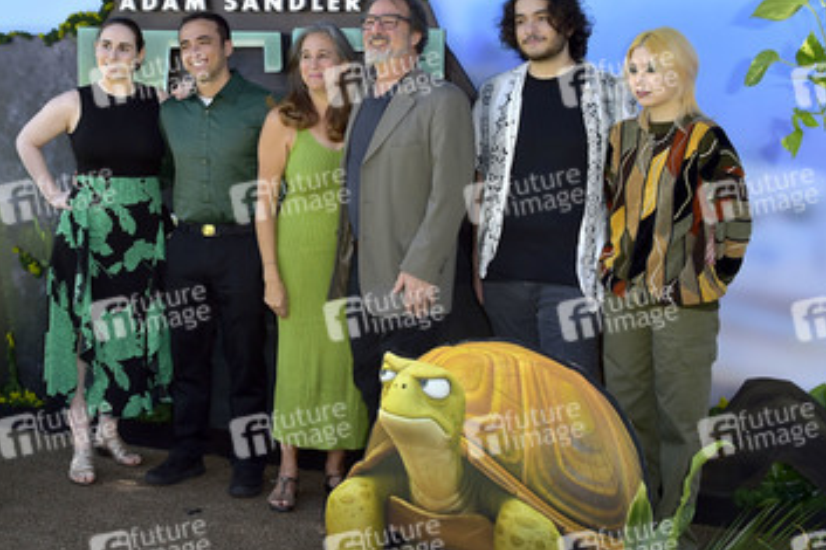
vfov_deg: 26.5
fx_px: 1170
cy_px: 255
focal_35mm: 51
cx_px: 321
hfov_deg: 38.7
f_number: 7.1
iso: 125
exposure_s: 1/250
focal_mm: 40
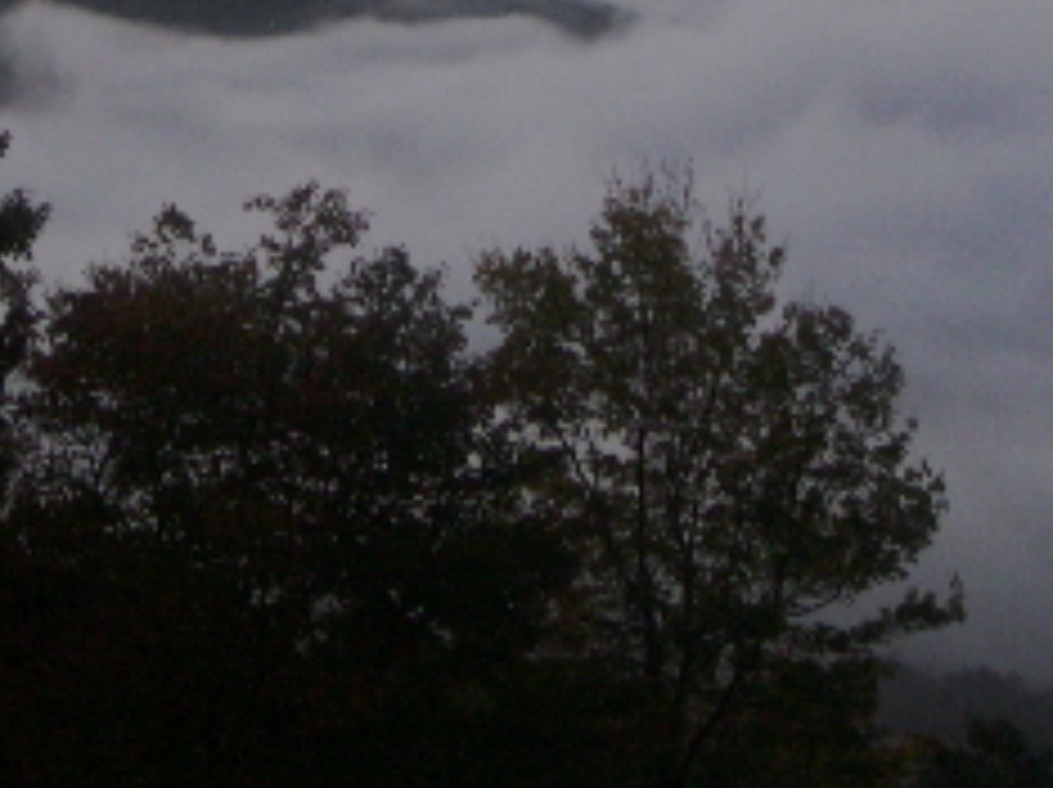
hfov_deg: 18.1
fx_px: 3312
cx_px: 459
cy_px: -74
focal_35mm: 109
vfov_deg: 13.3
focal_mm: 7
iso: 160
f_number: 2.9
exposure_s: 1/100
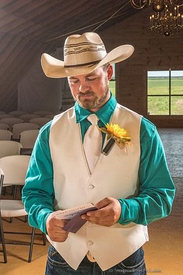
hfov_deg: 24.6
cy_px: 138
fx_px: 419
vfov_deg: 36.2
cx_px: 92
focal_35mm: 55
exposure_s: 1/200
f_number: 13
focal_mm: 55
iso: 100
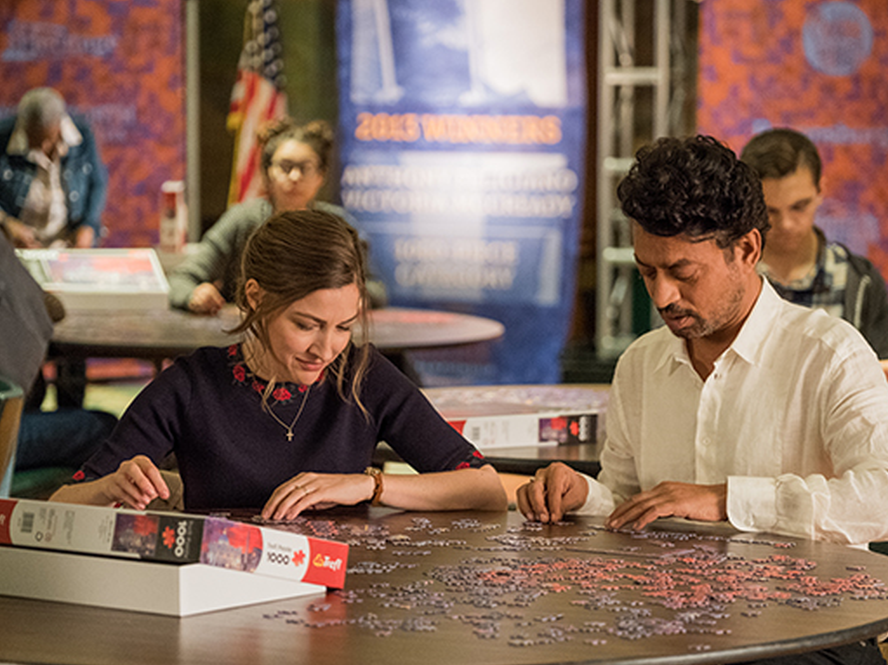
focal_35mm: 132
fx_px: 3385
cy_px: 334
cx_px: 443
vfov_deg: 11.2
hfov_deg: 14.9
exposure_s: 1/125
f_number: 2.8
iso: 3200
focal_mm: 80.4
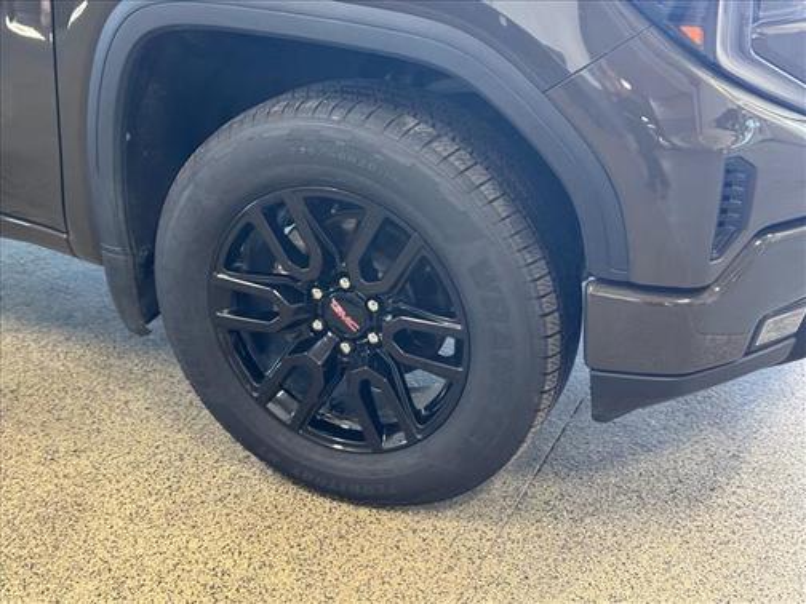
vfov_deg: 30.3
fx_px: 1118
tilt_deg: -26.7
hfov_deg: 39.7
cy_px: 302
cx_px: 403
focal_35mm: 48
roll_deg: -2.1
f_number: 1.78
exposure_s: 1/40
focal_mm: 6.76
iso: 200
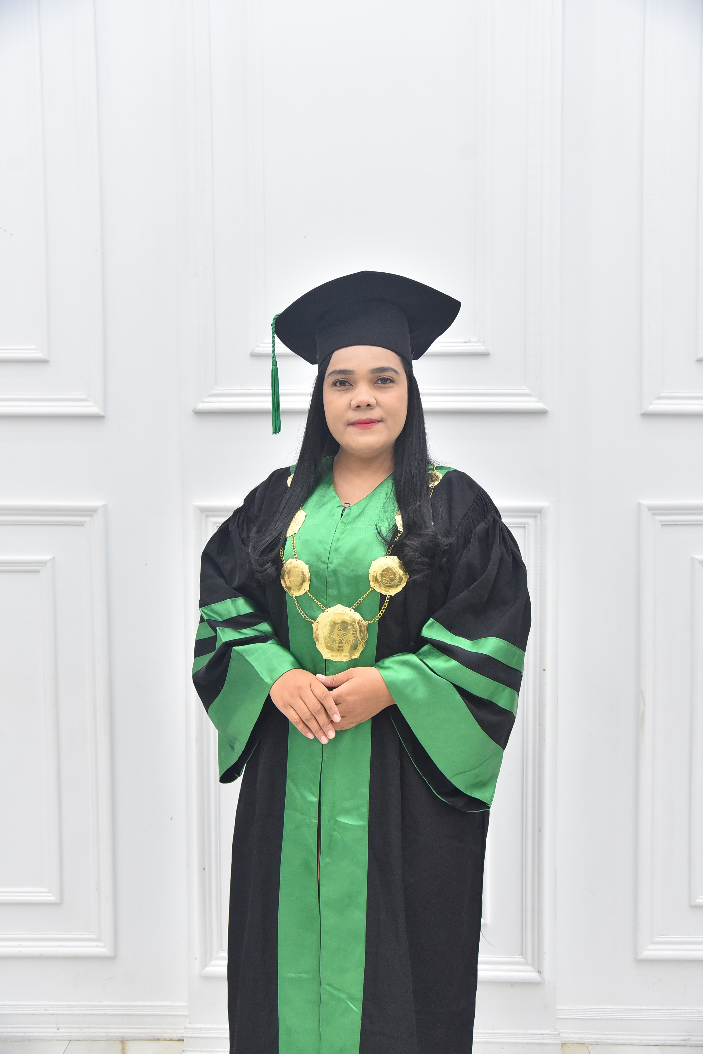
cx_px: 352
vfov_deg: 60.3
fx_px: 908
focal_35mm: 31
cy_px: 527
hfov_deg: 42.3
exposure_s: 1/125
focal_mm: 31
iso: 1600
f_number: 4
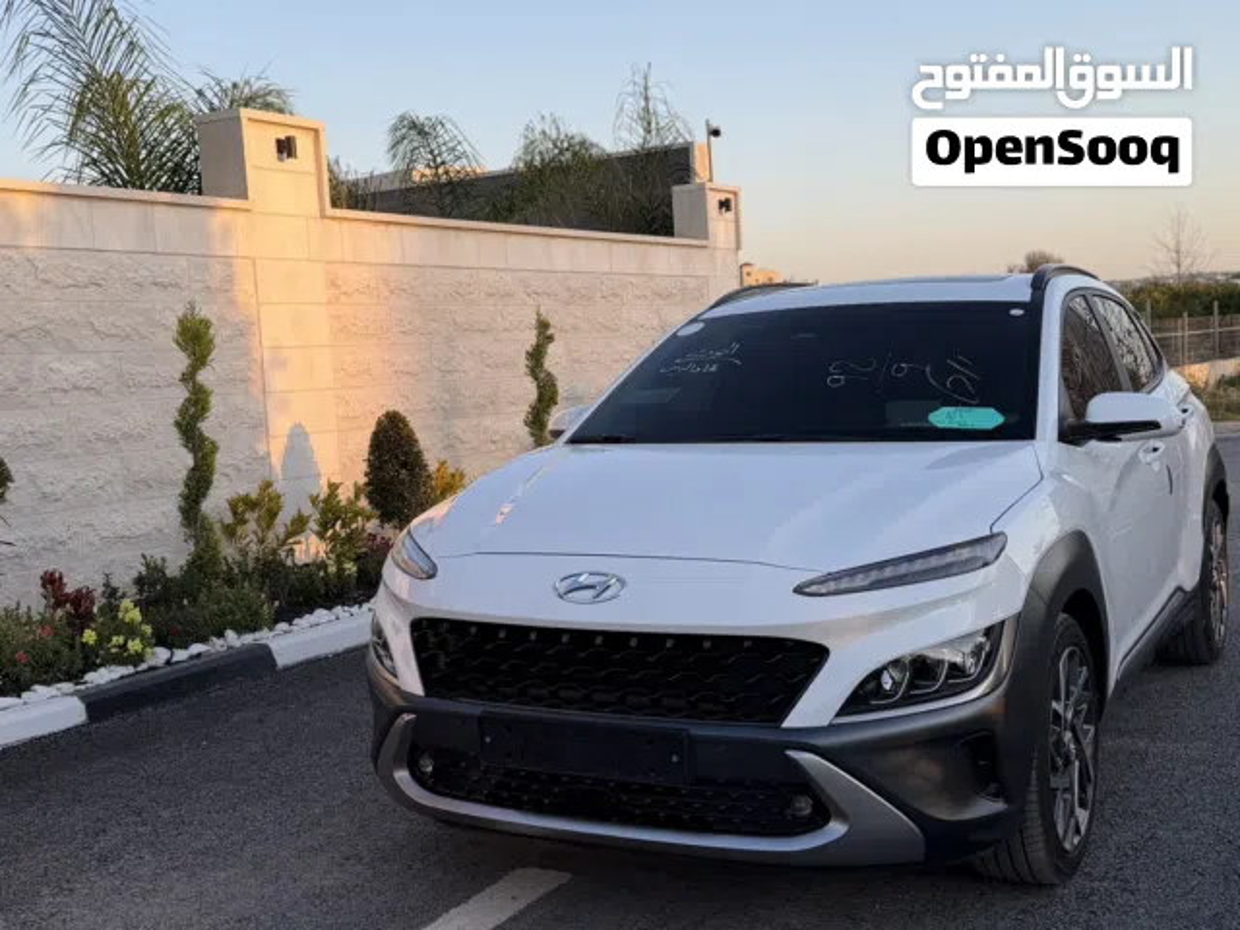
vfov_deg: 56.8
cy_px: 465
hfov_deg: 71.6
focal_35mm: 24
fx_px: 860
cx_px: 620
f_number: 1.78
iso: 80
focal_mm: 6.76
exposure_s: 1/909
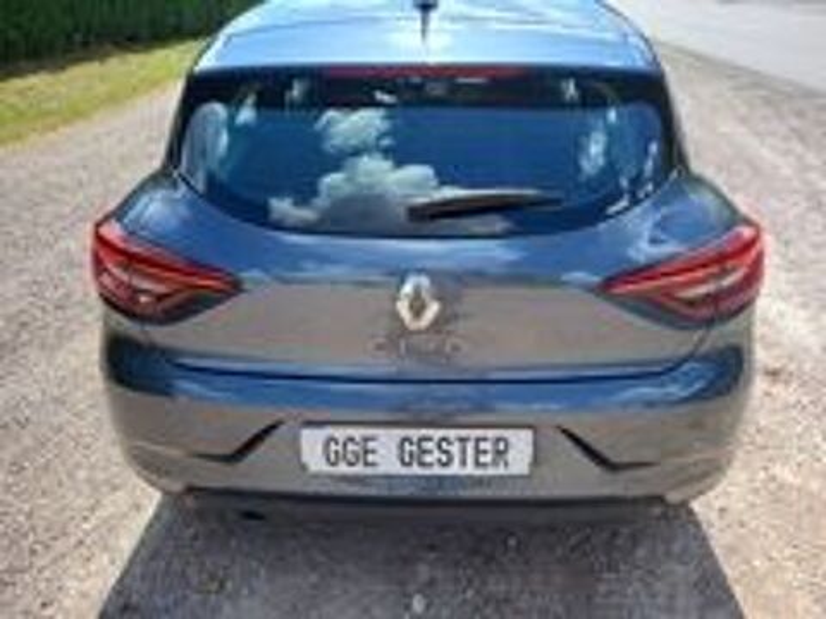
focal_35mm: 25
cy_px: 310
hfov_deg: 69.4
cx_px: 413
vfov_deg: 54.9
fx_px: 597
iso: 25
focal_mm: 4.6
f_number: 2
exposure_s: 1/216
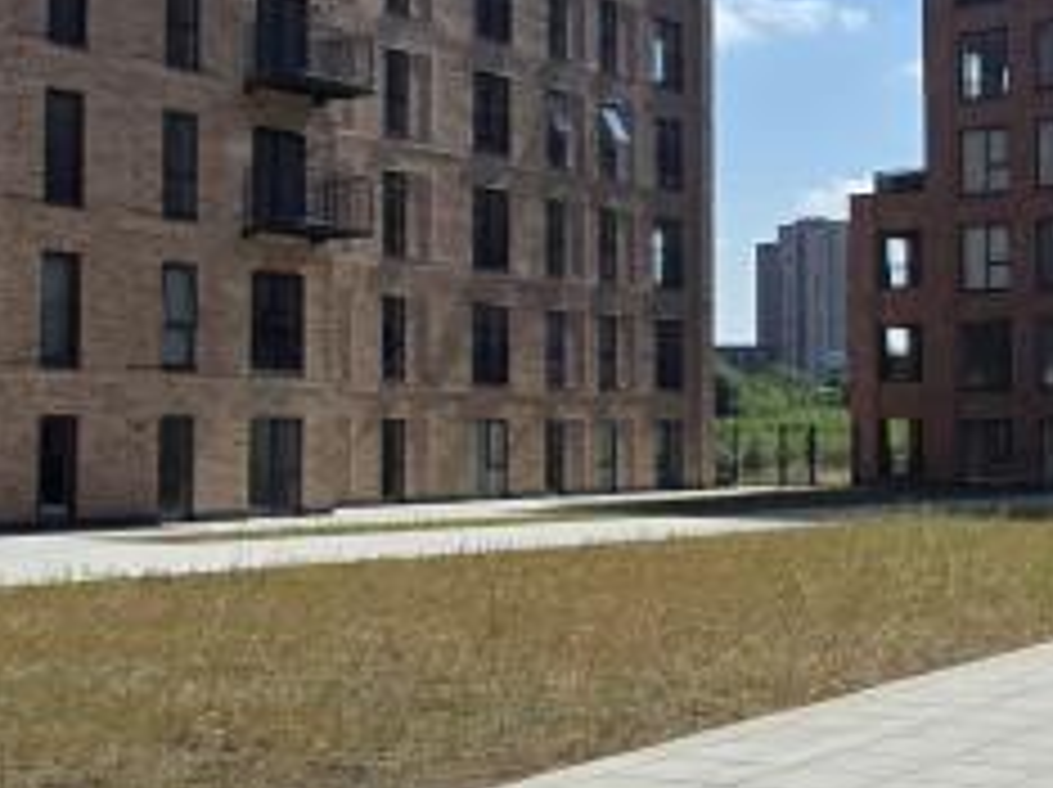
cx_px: 738
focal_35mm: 57
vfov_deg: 25.6
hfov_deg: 33.4
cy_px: 347
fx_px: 1732
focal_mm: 2.2
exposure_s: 1/3372
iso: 50
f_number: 2.2
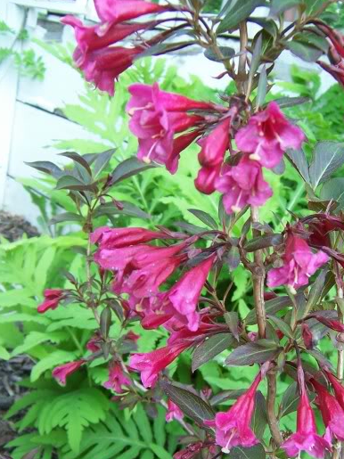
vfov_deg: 45.5
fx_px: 543
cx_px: 209
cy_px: 282
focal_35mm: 41
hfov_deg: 35.0
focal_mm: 5.5
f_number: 3.4
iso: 80
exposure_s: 1/125
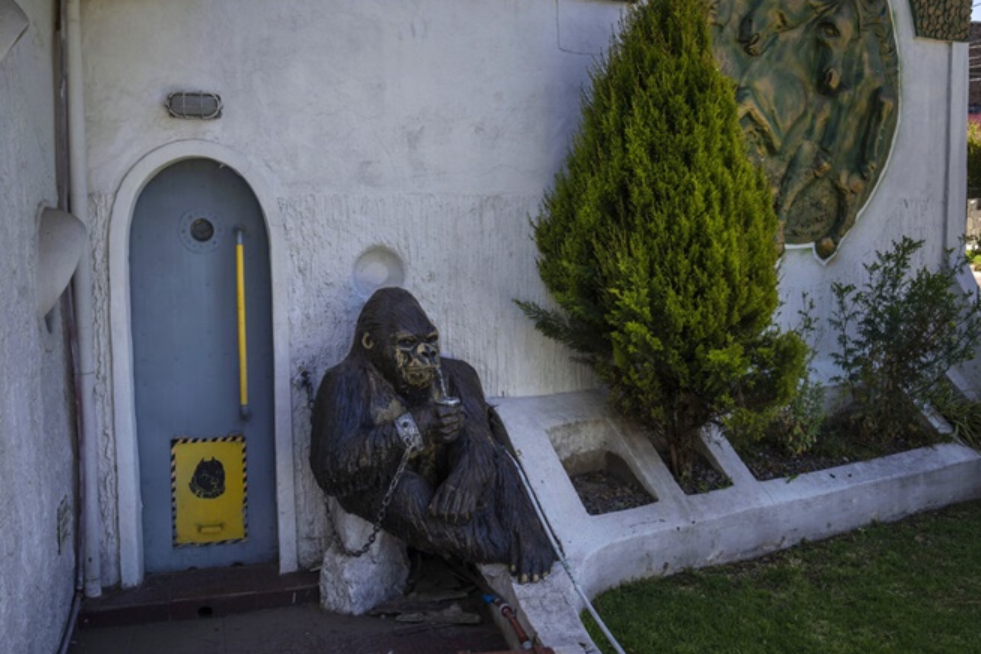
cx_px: 524
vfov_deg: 36.8
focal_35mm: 36
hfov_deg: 53.1
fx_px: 981
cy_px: 291
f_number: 8
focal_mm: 31
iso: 250
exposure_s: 1/200
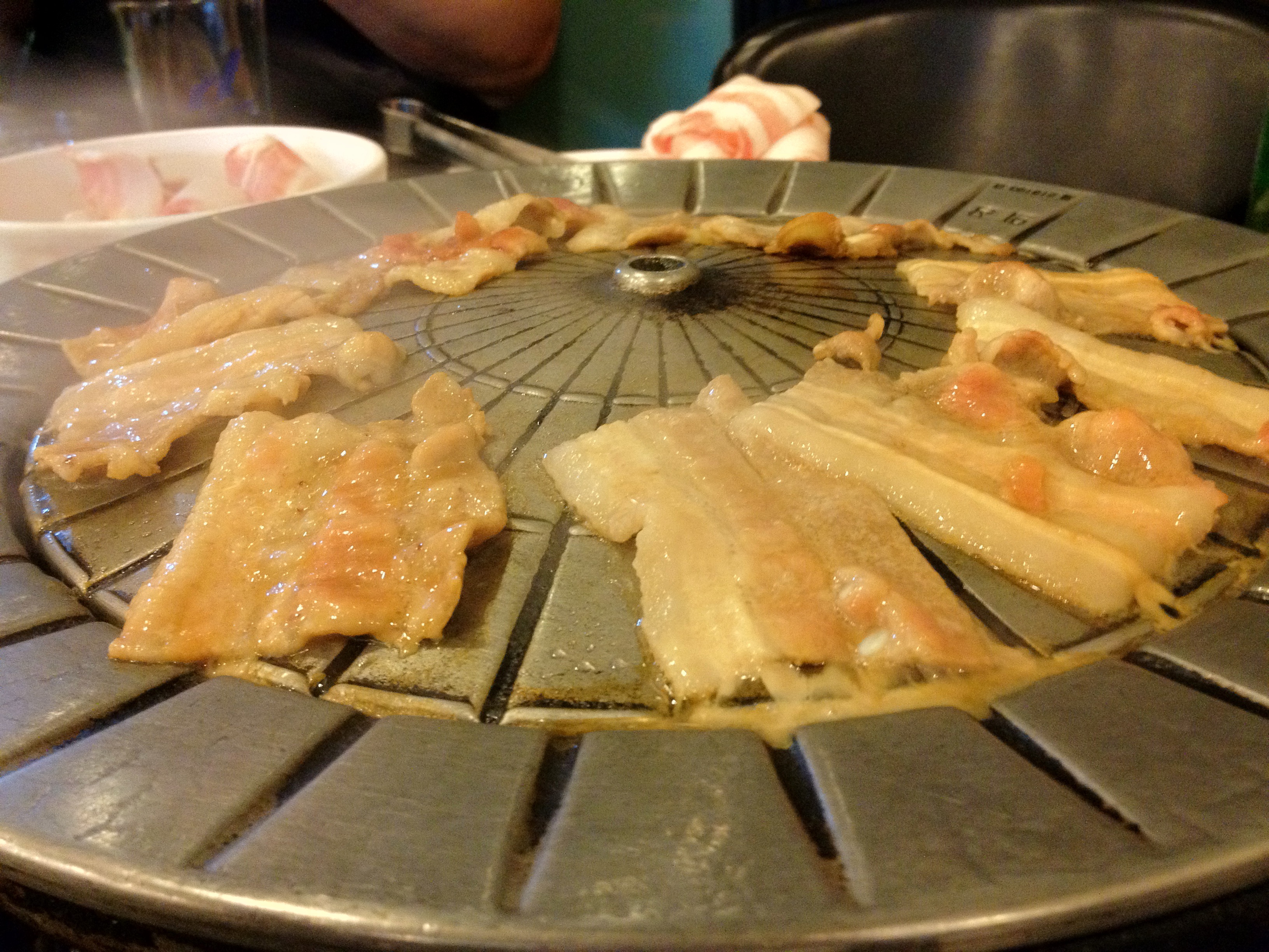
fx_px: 1283
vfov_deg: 40.7
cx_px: 634
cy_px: 476
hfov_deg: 52.6
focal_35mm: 35
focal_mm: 4.28
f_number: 2.4
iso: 400
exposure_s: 1/15
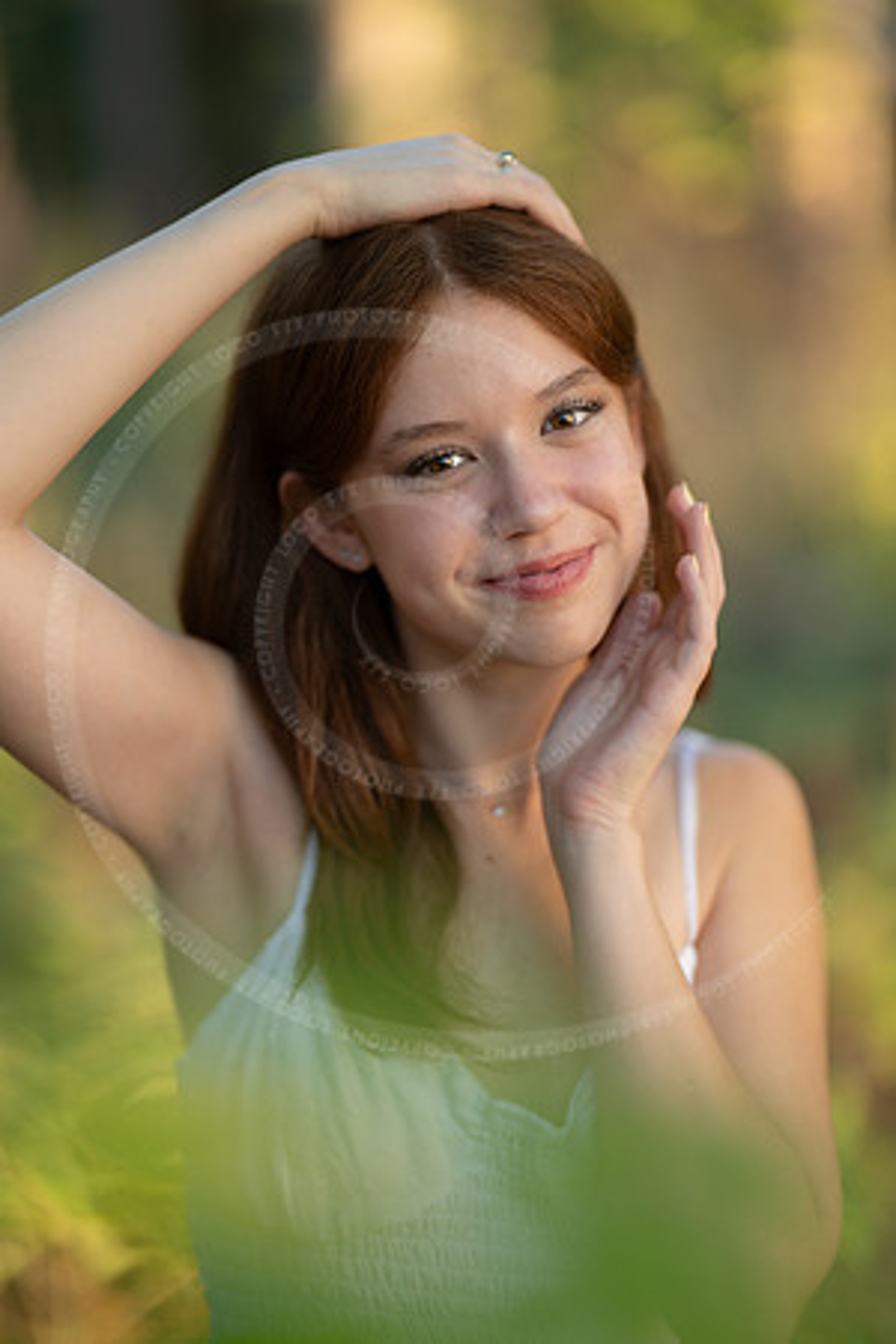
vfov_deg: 23.9
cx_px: 448
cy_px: 672
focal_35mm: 85
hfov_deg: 16.1
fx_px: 3173
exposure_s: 1/320
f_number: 1.2
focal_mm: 85
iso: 160
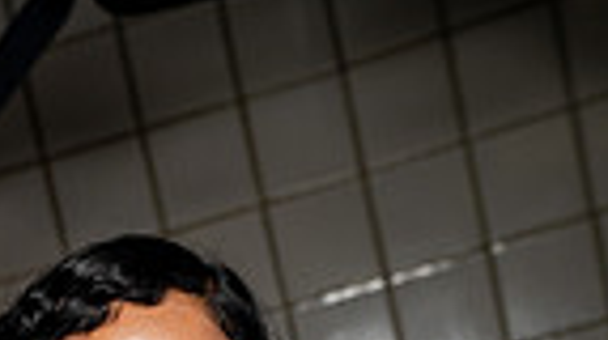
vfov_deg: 7.6
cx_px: -21
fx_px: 2286
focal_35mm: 142
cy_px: 948
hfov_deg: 14.9
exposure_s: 1/250
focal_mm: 43
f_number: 6.3
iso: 160
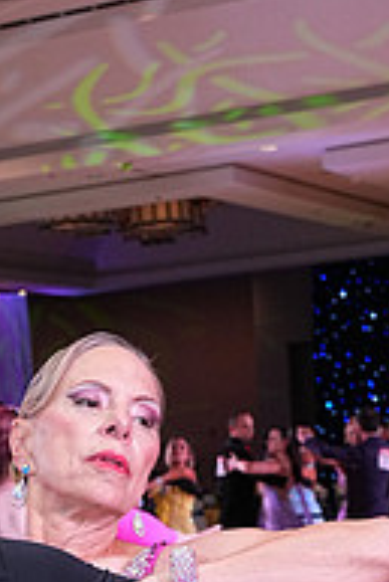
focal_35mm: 114
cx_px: -8
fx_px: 1844
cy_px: 841
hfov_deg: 11.9
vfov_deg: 16.5
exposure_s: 1/250
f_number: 7.1
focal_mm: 38
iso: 2500
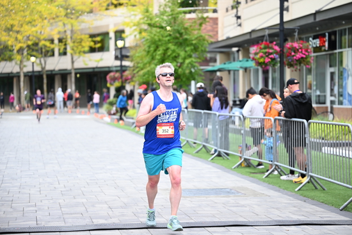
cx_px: 176
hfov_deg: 22.4
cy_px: 118
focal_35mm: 91
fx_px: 890
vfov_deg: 15.0
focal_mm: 91
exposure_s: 1/1600
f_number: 2.8
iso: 800
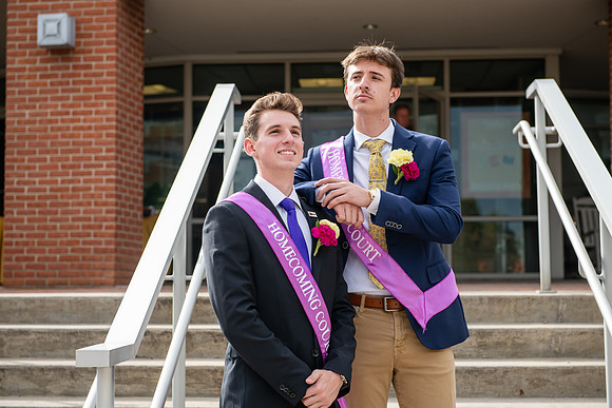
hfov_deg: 28.8
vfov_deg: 19.5
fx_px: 1190
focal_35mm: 70
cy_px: 204
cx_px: 306
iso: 160
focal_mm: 70
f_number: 4.5
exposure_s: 1/400
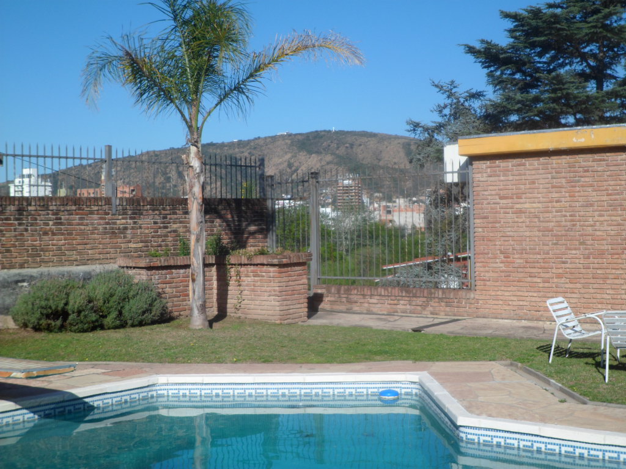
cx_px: 313
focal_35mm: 50
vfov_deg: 29.1
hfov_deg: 38.2
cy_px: 234
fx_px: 904
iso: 80
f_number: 4.7
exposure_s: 1/750
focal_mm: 9.3
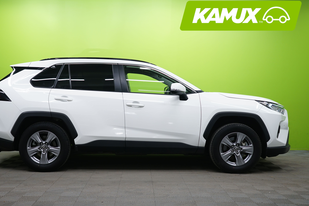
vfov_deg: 29.9
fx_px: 386
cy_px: 105
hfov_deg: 43.5
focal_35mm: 45
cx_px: 137
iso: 400
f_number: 4
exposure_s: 1/20
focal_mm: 40
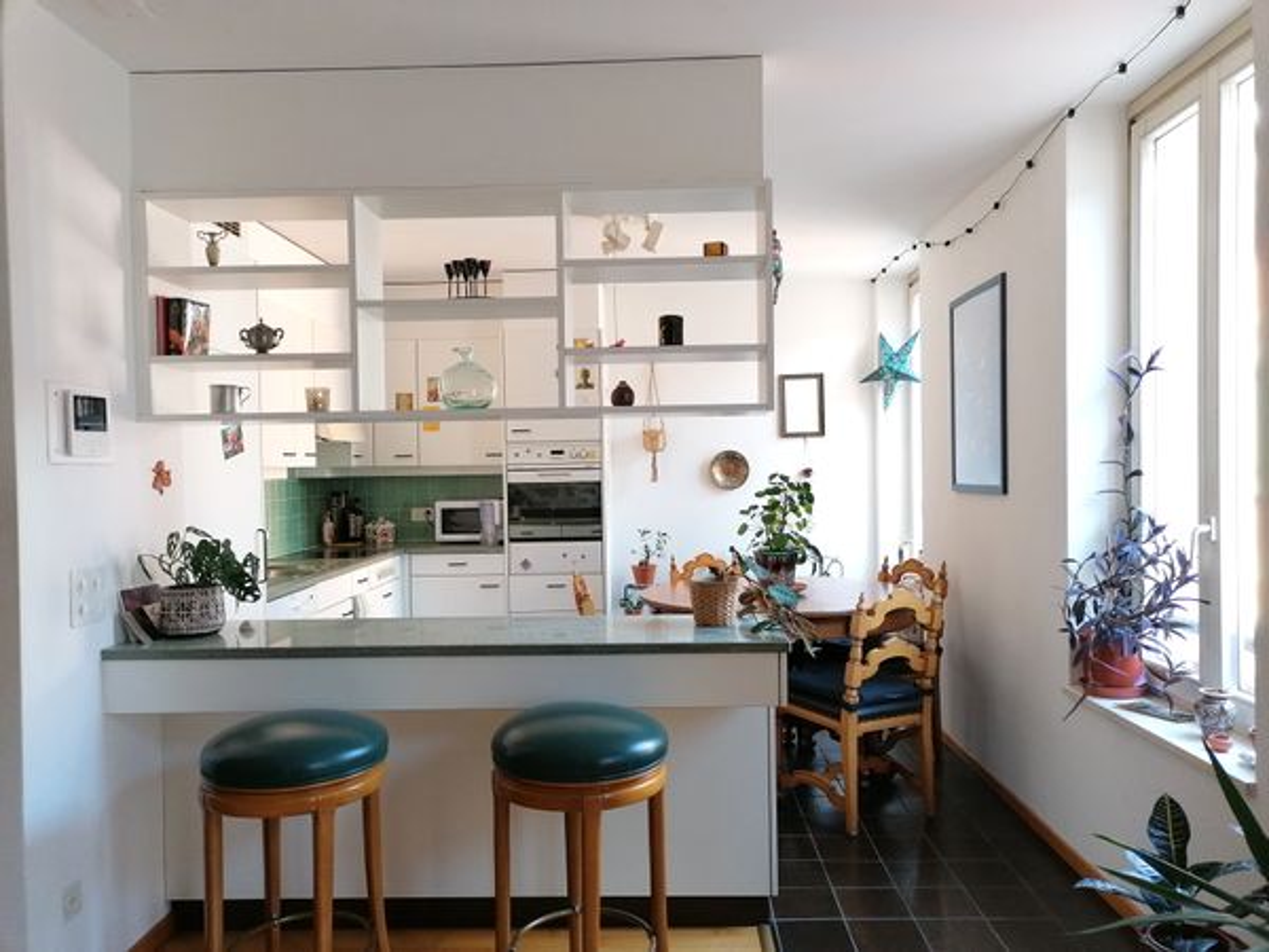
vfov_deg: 51.4
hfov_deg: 65.3
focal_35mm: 27
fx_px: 990
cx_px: 634
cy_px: 476
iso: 160
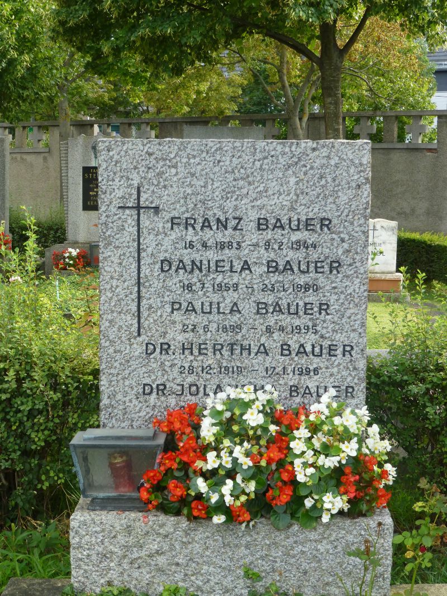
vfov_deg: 31.2
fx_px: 1068
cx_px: 224
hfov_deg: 23.6
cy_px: 298
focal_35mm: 62
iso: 200
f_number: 4.8
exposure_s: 1/250
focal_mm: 11
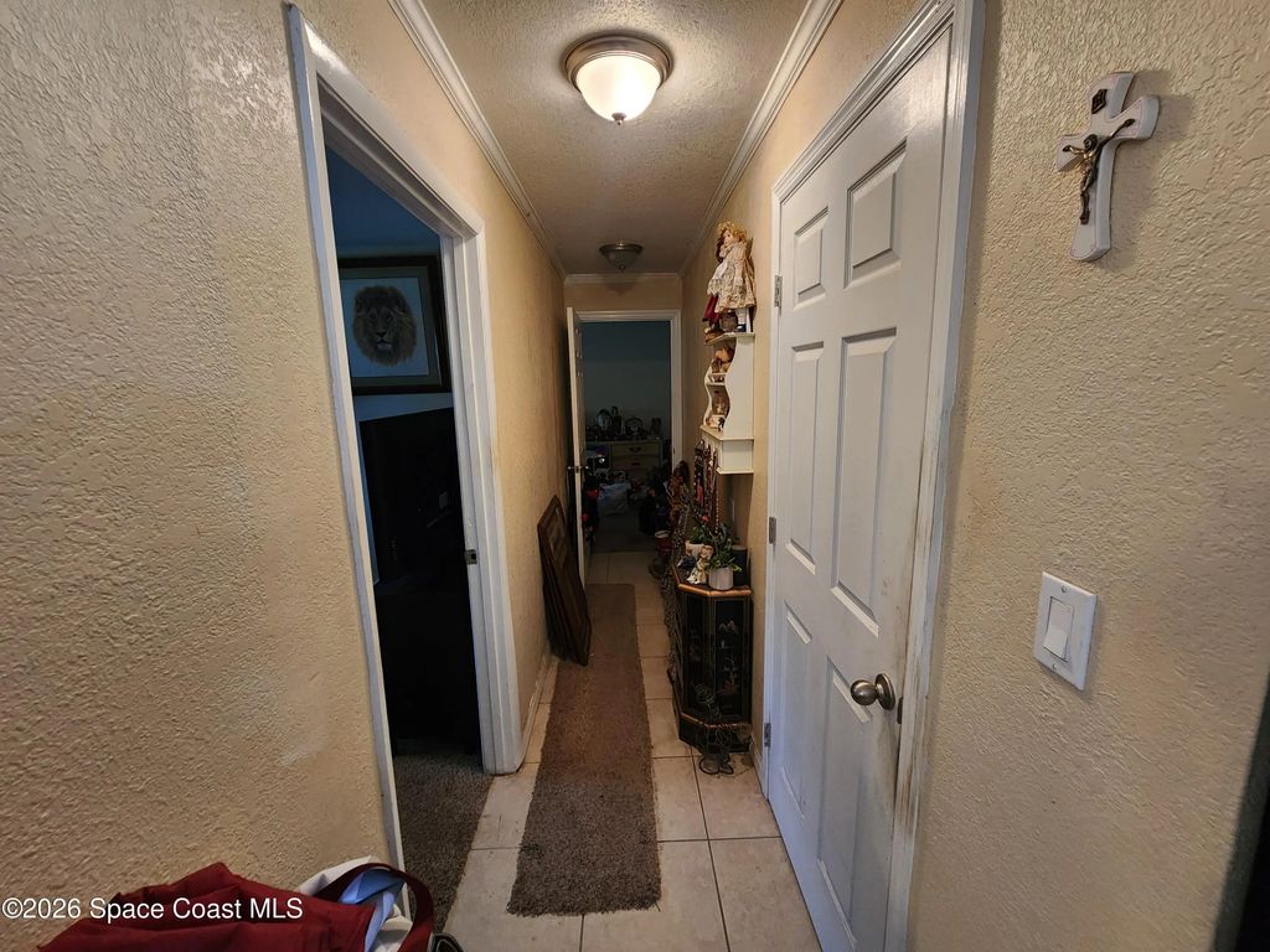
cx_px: 635
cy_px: 476
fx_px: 477
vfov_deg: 89.9
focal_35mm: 13
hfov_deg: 106.2
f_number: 2.2
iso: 400
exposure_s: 1/30
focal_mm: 2.2
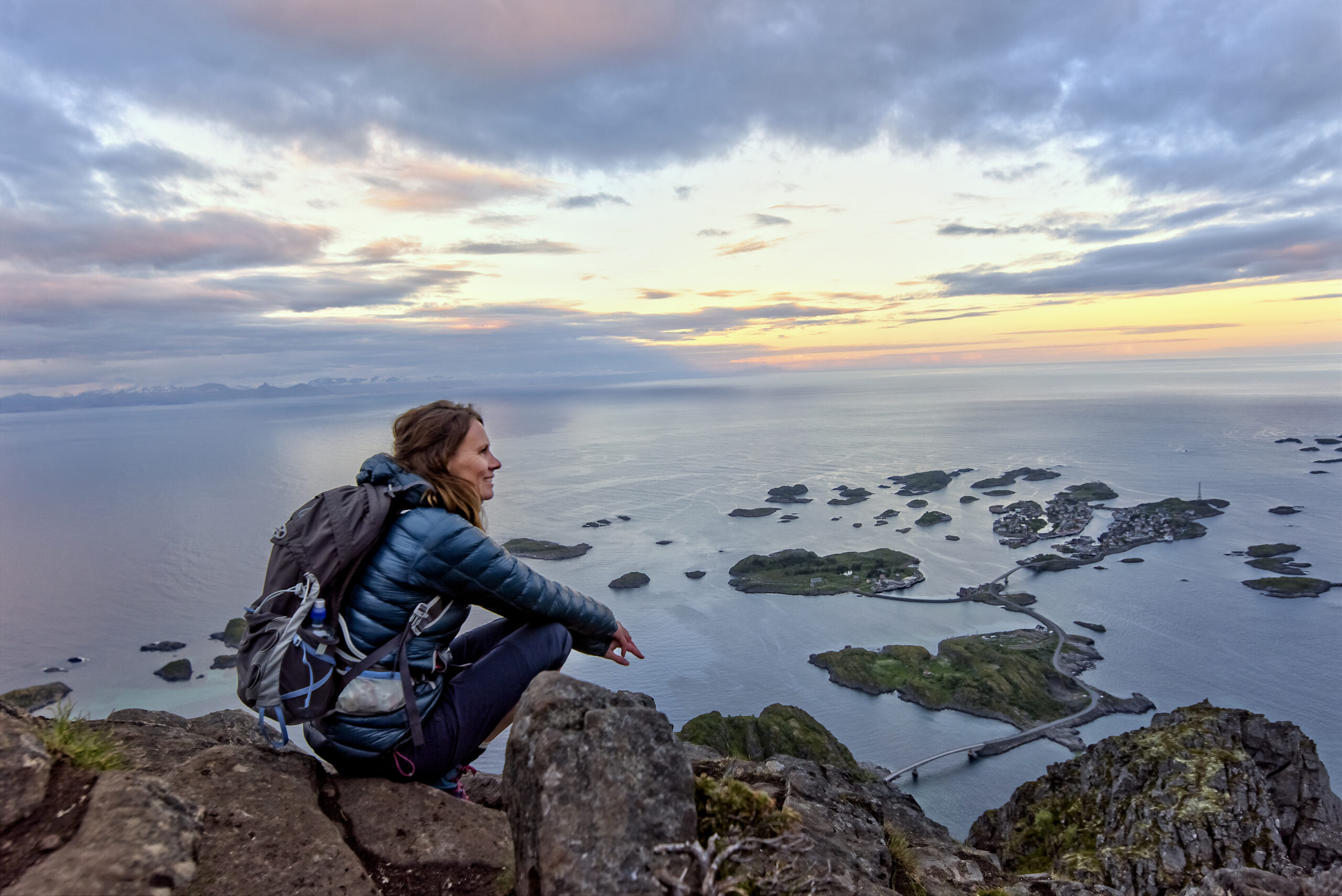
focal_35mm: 22
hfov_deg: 78.6
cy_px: 448
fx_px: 820
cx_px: 671
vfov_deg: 57.3
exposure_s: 1/320
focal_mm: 22
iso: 400
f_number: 4
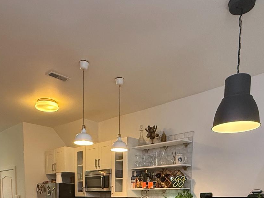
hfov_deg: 52.6
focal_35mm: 35
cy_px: 226
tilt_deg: -6.2
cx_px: 120
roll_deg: -0.6
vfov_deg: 34.3
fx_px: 267
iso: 320
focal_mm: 2.22
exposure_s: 1/60
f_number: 2.2
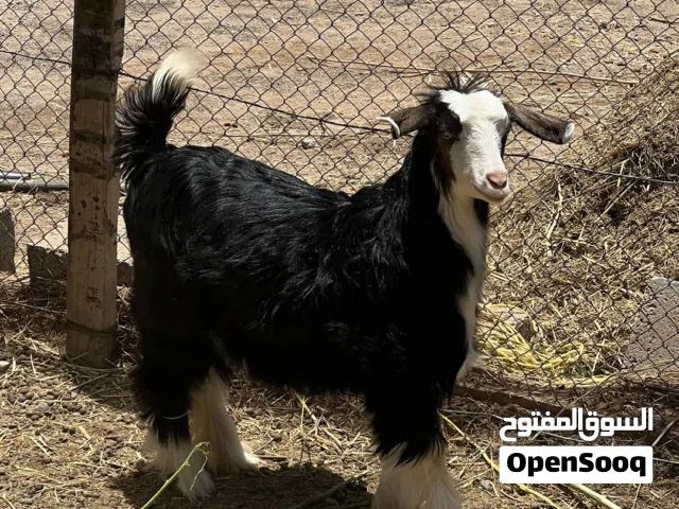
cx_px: 340
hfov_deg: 25.3
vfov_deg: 19.1
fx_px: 1510
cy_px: 254
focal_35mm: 77
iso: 32
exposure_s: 1/752
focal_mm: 9
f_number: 2.8
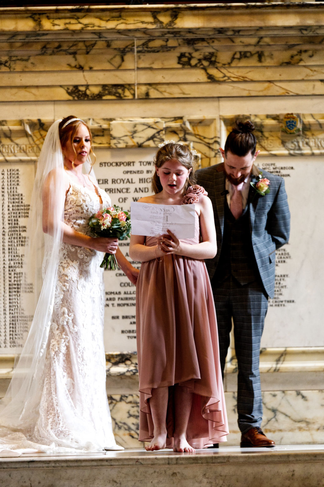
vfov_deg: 13.3
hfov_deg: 8.8
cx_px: 162
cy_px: 244
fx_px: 2094
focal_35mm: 155
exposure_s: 1/320
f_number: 2.8
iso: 3200
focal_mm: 155
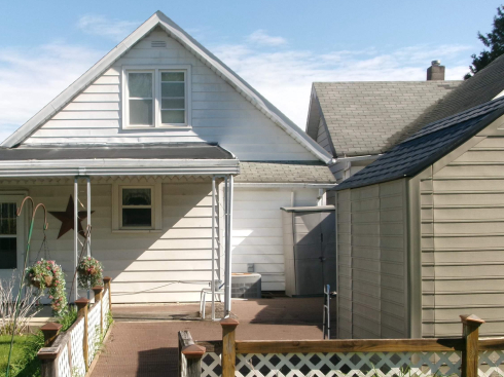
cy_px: 251
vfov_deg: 29.5
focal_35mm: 49
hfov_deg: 38.6
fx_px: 713
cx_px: 175
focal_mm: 6.4
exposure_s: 1/90
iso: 100
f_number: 11.8
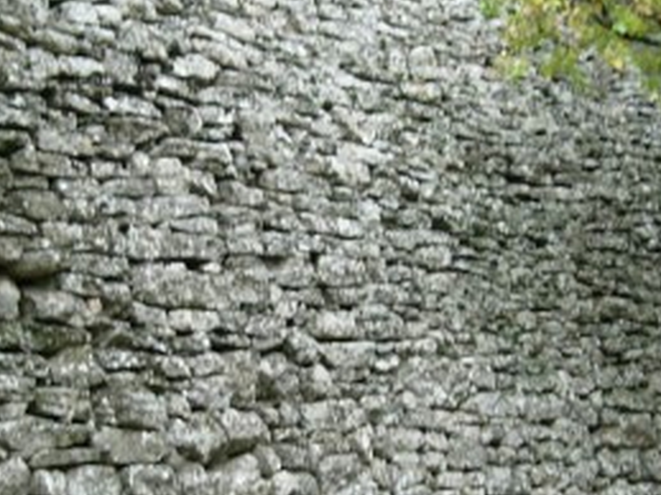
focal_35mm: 94
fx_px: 1794
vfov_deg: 15.7
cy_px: 352
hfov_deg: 20.9
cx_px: 316
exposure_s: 1/55.3
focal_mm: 7.8
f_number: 2.8
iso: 64
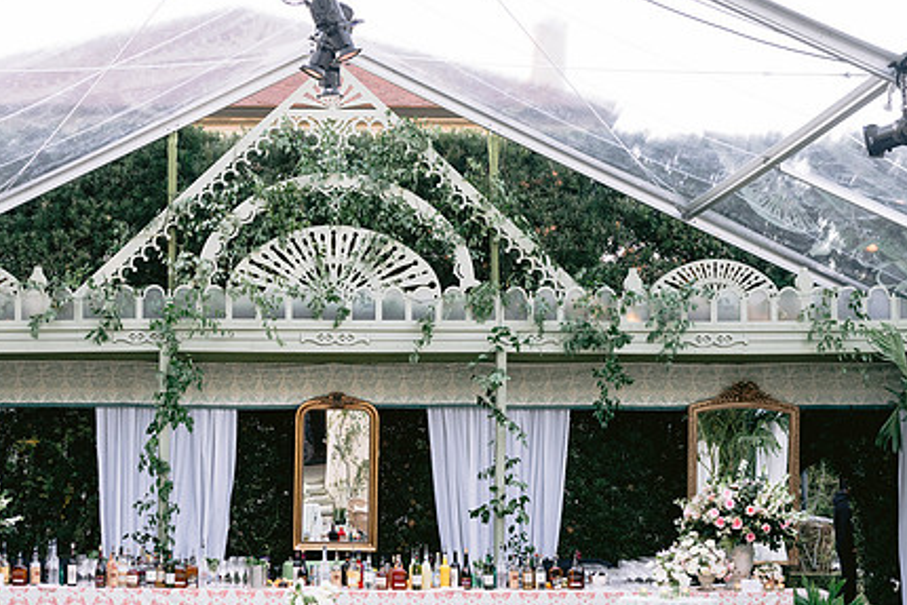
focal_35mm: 69
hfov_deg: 29.1
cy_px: 400
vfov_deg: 19.7
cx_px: 313
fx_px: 1739
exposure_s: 1/125
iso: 500
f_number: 4
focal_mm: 35
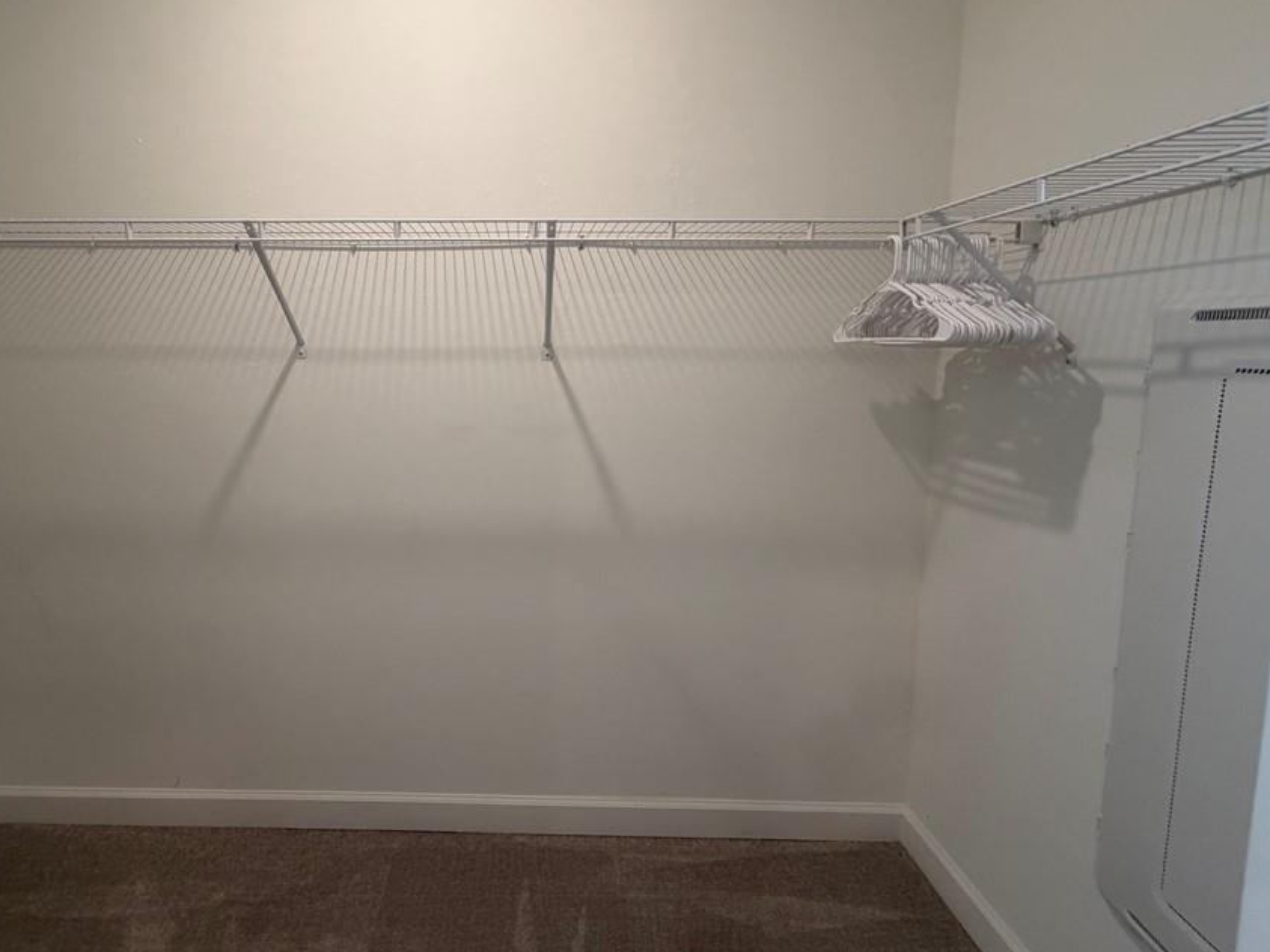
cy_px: 402
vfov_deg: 74.2
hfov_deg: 89.9
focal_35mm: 17
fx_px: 624
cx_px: 512
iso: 250
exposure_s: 1/120
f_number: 2.2
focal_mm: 2.22
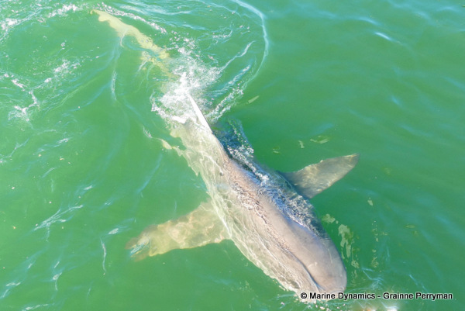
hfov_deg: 55.8
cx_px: 232
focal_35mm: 34
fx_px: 439
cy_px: 156
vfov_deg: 38.9
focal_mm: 12.38
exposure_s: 1/320
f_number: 3.1
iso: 125
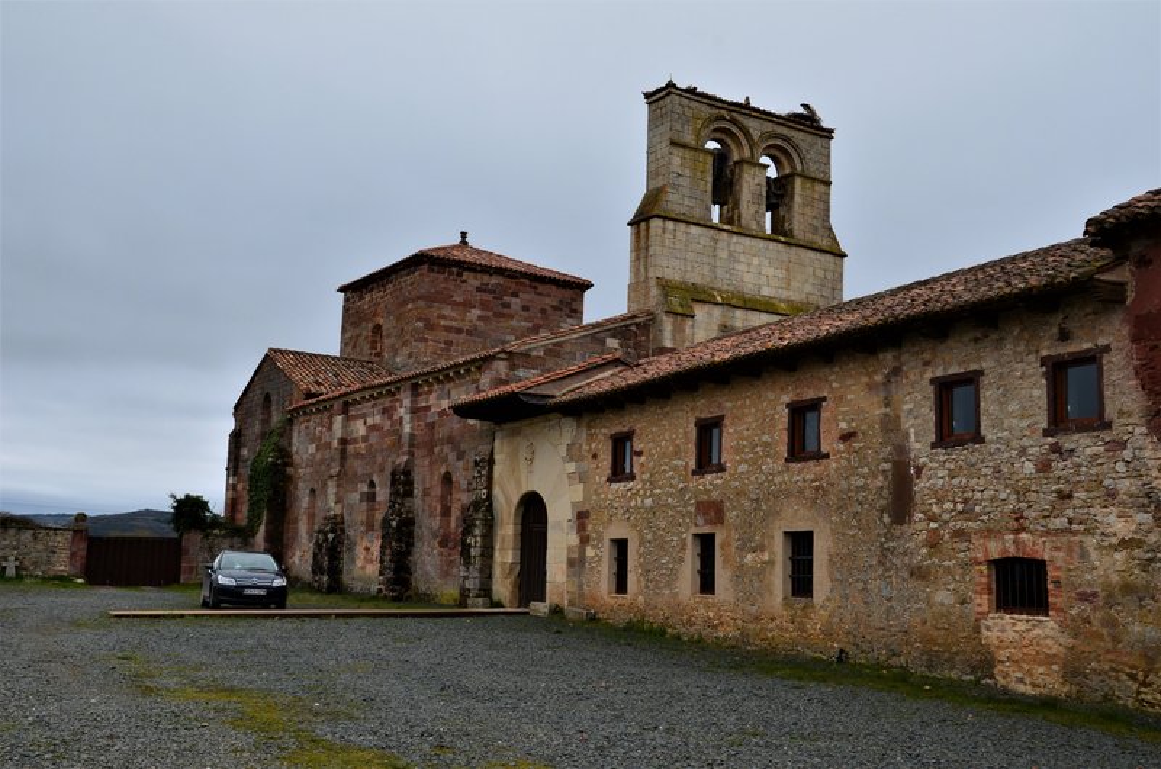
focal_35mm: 38
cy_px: 384
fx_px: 1207
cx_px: 580
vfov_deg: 35.3
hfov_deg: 51.4
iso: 500
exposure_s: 1/250
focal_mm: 25
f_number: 10
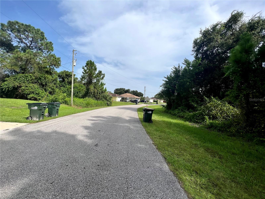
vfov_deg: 89.9
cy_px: 100
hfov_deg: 106.2
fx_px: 100
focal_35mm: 13
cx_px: 132
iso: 32
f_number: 1.8
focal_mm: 1.57
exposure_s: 1/1468
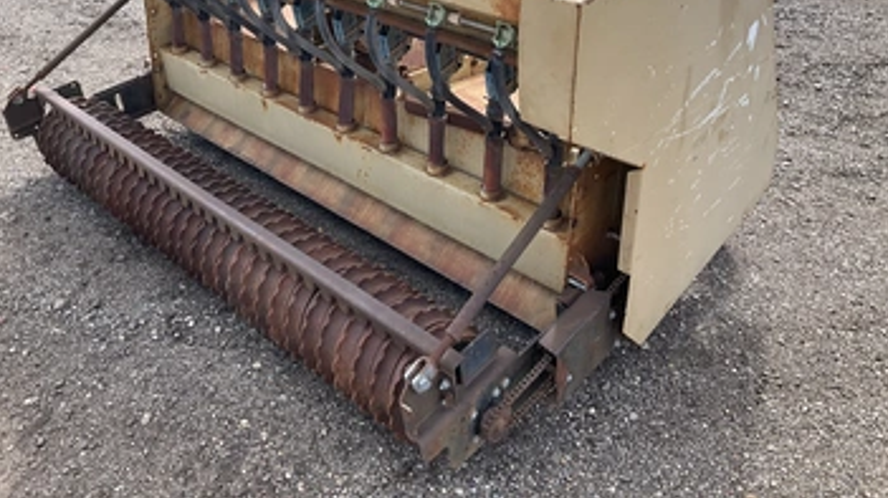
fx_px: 847
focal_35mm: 36
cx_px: 415
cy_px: 121
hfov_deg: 55.3
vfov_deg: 32.1
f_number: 1.8
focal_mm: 3
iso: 25
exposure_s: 1/415
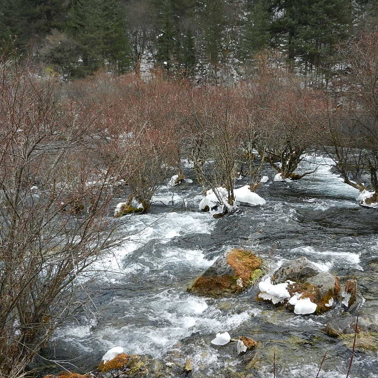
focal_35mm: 40
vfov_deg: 41.9
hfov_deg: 41.5
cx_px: 239
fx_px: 494
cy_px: 185
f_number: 3.8
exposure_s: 1/160
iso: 160
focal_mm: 5.9
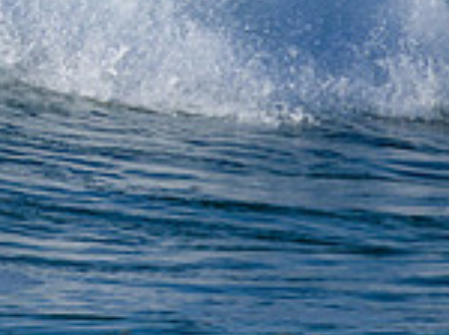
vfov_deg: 0.5
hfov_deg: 0.7
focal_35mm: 2979
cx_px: -383
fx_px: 38579
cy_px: -112
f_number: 11
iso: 500
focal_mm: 800
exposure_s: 1/2000
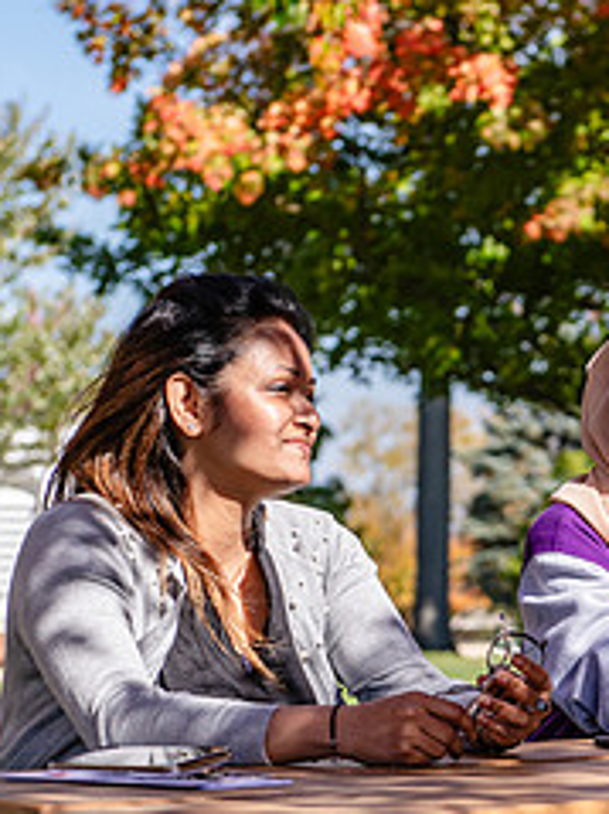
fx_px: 3287
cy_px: 588
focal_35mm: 140
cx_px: 612
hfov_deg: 10.5
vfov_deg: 14.1
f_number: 4
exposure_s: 1/500
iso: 100
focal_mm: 60
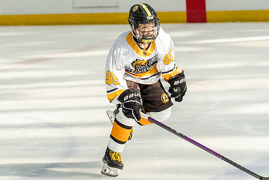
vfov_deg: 5.3
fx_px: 1951
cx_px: 106
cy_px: 87
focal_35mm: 261
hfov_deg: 7.9
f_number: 3.5
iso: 800
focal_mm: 107
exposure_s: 1/1600
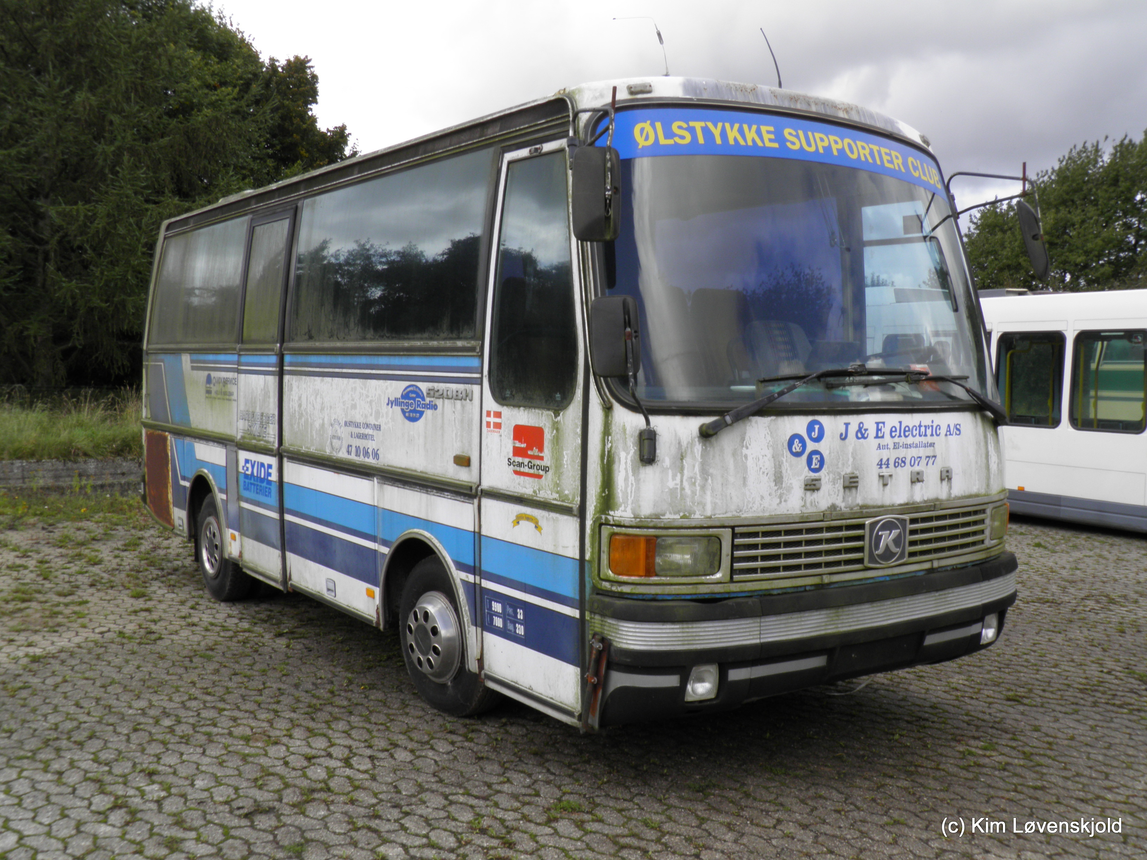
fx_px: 1160
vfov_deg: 40.7
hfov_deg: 52.6
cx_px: 574
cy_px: 430
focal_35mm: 35
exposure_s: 1/125
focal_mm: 6.3
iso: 50
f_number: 5.5
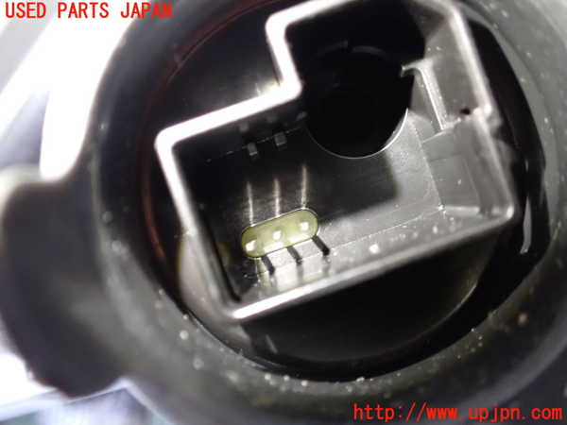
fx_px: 491
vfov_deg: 46.8
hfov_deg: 60.0
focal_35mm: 30
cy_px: 212
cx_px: 284
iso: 1250
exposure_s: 1/30
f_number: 2.3
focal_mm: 5.4
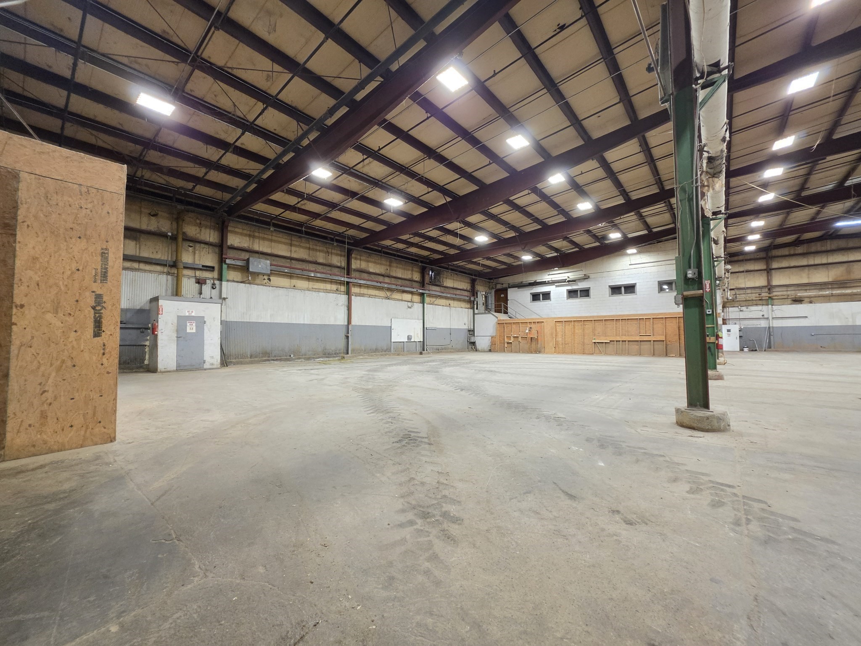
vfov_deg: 89.9
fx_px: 323
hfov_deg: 106.2
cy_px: 323
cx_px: 430
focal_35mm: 13
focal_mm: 2.2
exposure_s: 1/60
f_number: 1.9
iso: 320
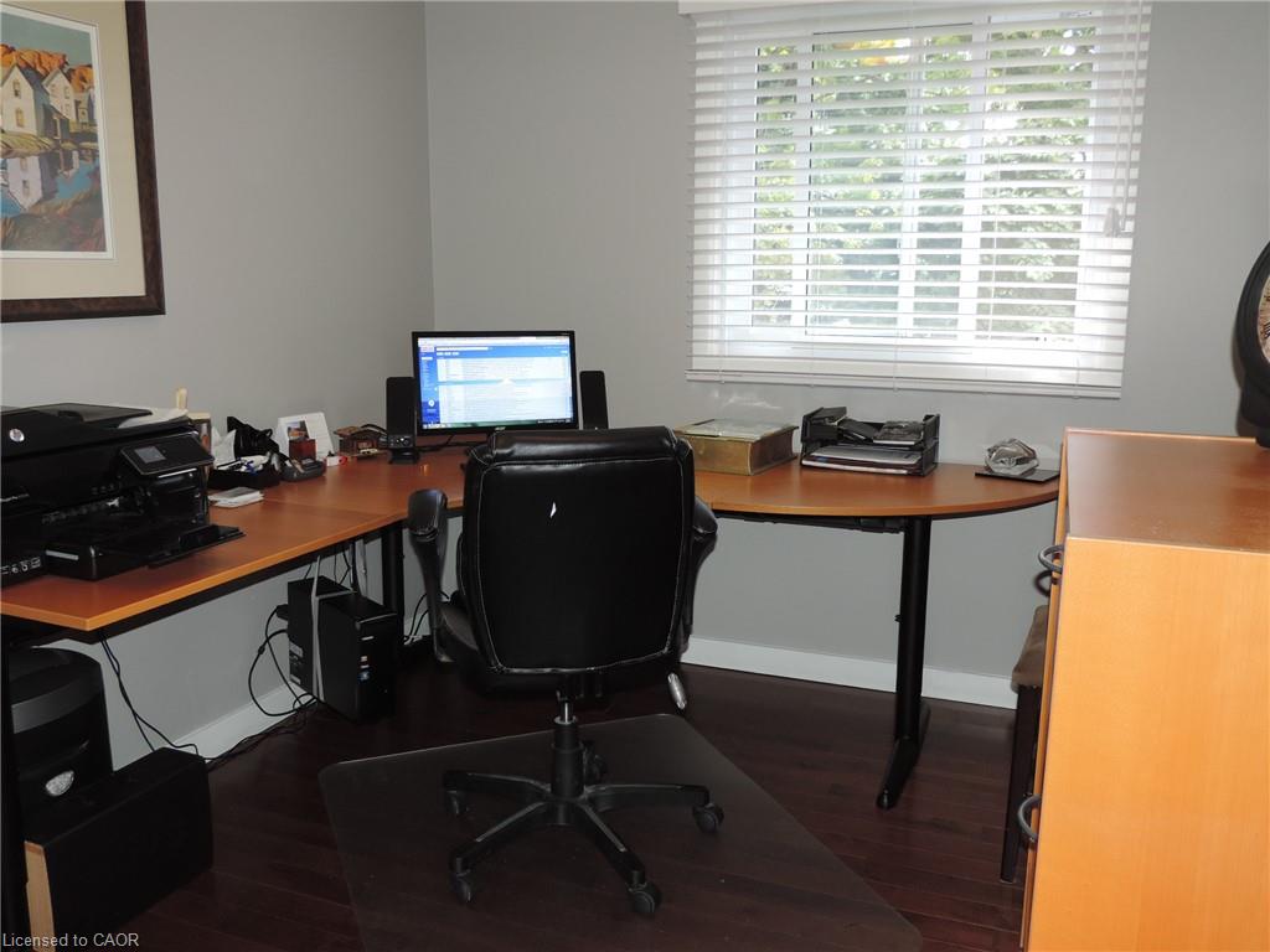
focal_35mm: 30
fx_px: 1101
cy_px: 476
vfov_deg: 46.8
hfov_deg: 60.0
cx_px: 635
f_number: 3.1
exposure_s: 1/30
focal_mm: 5.3
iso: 200
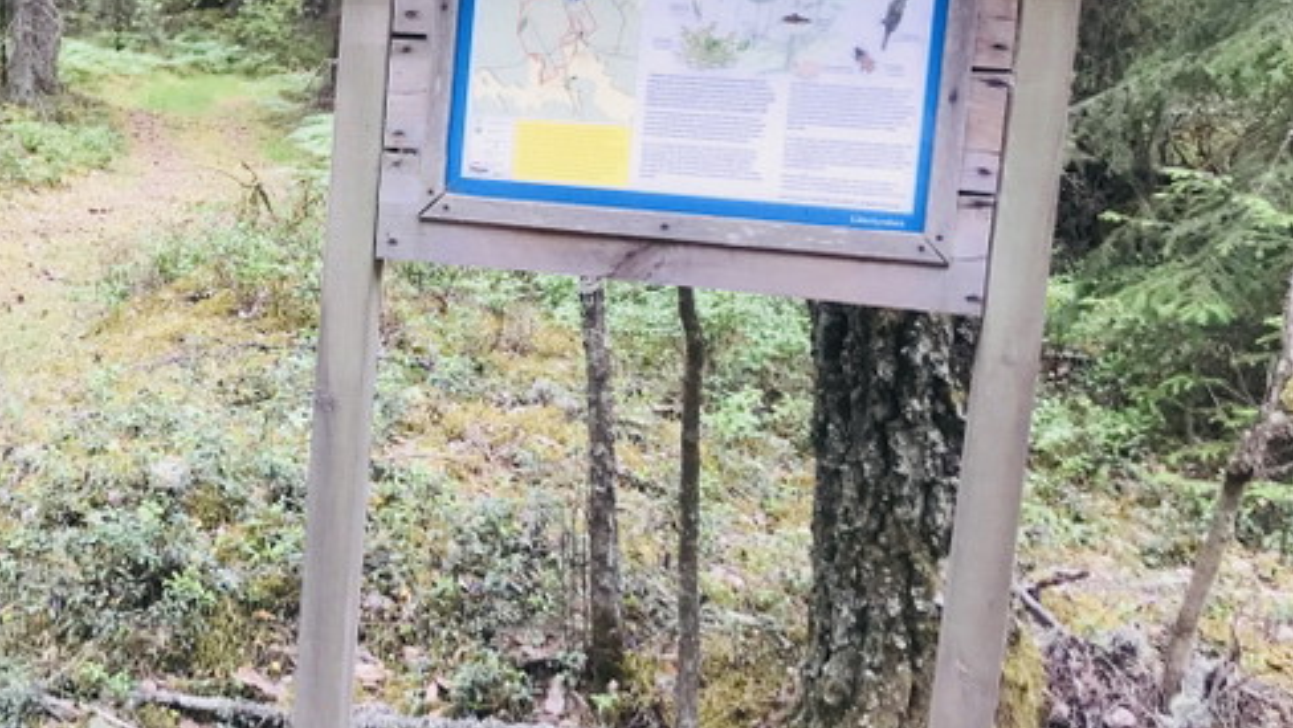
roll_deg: -1.0
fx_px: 2058
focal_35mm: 60
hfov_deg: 32.9
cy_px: 286
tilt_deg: -12.3
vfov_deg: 20.1
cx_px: 109
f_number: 1.8
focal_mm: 3.99
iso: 20
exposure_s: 1/50
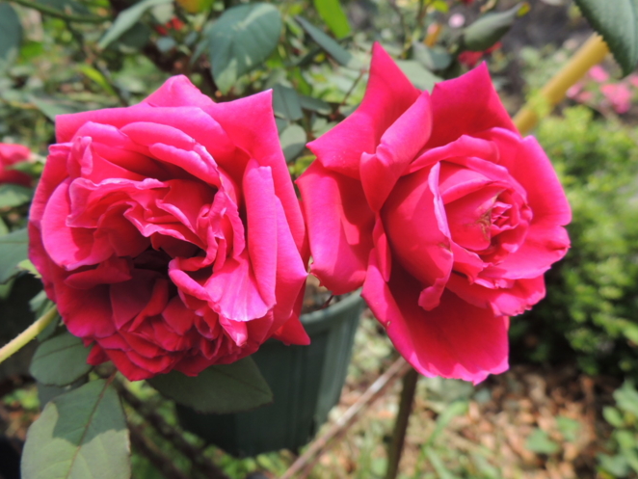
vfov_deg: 48.2
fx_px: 535
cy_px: 227
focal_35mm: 29
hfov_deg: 61.6
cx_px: 310
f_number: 3
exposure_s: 1/640
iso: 100
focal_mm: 4.3
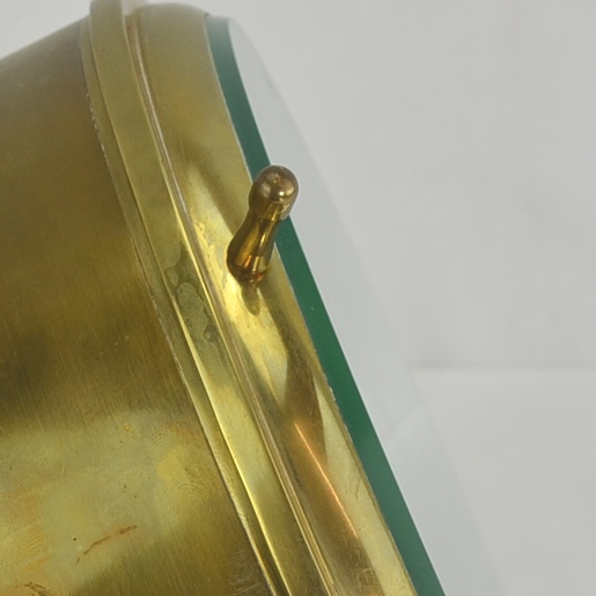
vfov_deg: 11.7
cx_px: 184
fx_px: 2844
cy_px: 748
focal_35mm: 146
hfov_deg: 11.9
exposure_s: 1/125
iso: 200
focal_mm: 24
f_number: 5.6
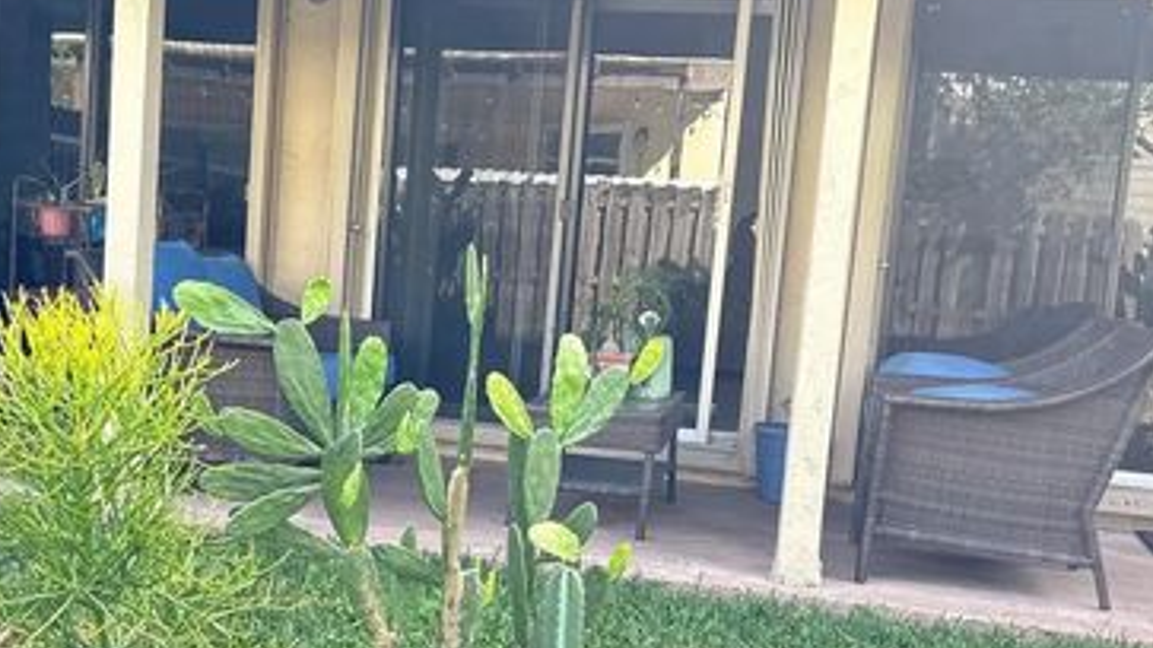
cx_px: 457
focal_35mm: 50
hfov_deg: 41.1
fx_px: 1528
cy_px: 403
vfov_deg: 23.9
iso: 64
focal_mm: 5.96
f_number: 1.6
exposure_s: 1/313
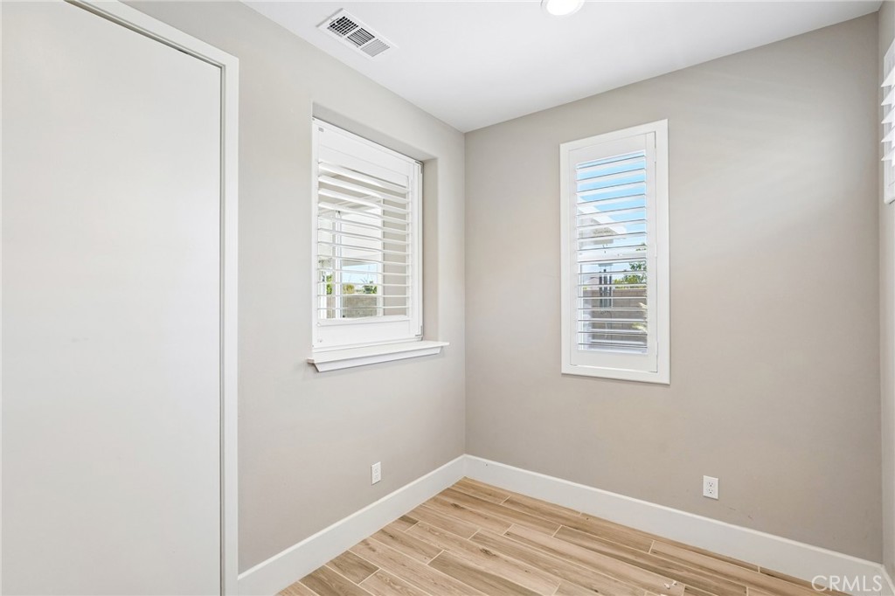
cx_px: 448
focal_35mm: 16
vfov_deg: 73.7
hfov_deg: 96.8
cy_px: 298
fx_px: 398
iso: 320
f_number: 8
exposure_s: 1/30
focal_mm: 16
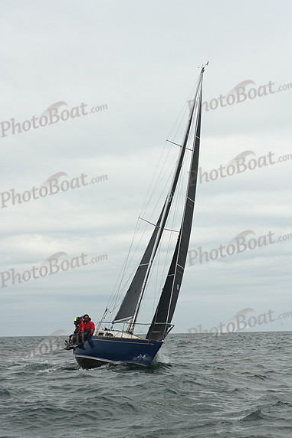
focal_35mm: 71
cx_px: 148
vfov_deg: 28.5
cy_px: 217
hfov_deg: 19.2
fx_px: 864
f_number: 9
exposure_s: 1/800
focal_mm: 70
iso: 400
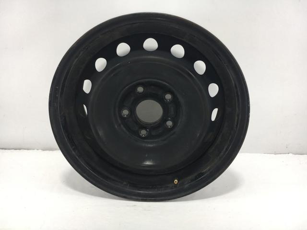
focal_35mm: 29
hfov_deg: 61.7
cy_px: 115
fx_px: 257
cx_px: 154
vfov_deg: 48.2
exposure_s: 1/232
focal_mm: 4.15
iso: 25
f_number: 2.2
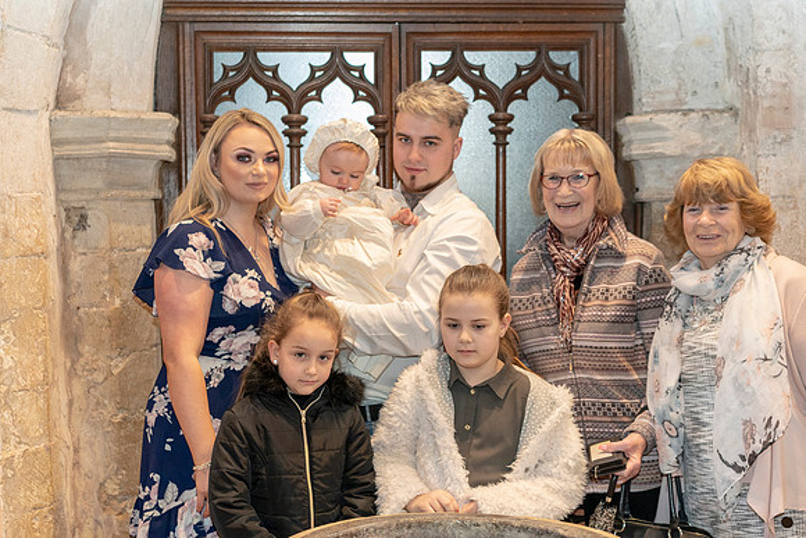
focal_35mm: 55
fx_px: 1232
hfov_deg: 36.2
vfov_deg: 24.6
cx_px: 403
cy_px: 269
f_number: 4
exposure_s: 1/160
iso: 3200
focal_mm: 55
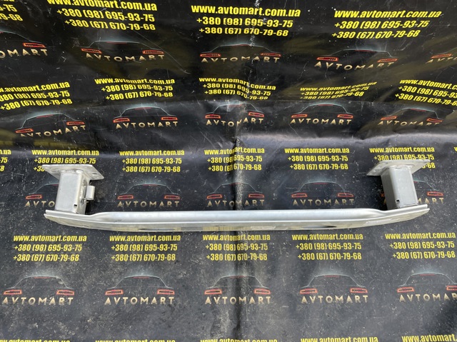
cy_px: 171
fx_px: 343
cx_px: 228
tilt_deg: -62.5
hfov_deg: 67.3
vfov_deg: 53.0
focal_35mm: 26
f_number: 1.6
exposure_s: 1/121
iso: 64
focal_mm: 4.2
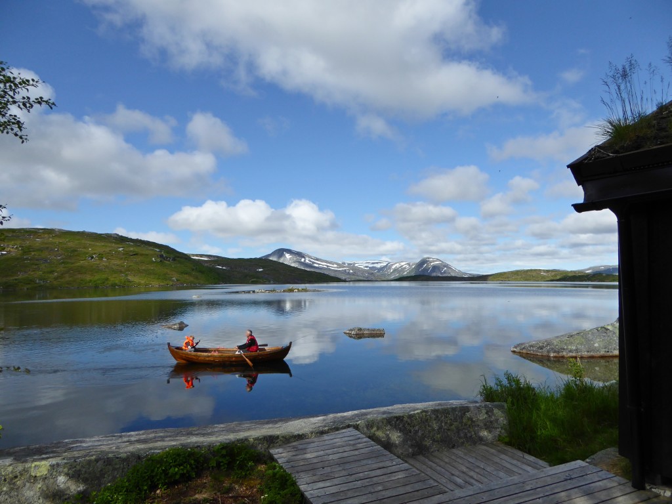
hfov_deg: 69.4
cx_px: 336
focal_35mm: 25
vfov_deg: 54.9
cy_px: 252
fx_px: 485
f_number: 3.3
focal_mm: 4.3
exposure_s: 1/1600
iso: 100
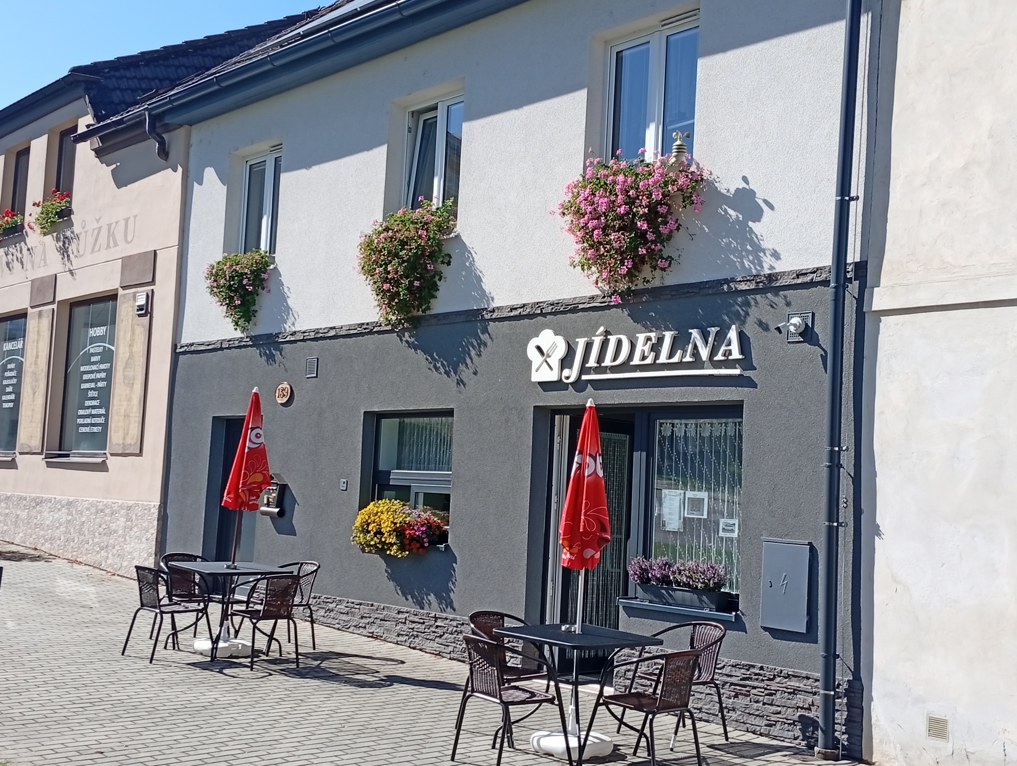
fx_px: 1295
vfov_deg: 33.0
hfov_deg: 42.9
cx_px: 508
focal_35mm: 44
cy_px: 383
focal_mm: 3.98
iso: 50
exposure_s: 1/440
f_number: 1.8
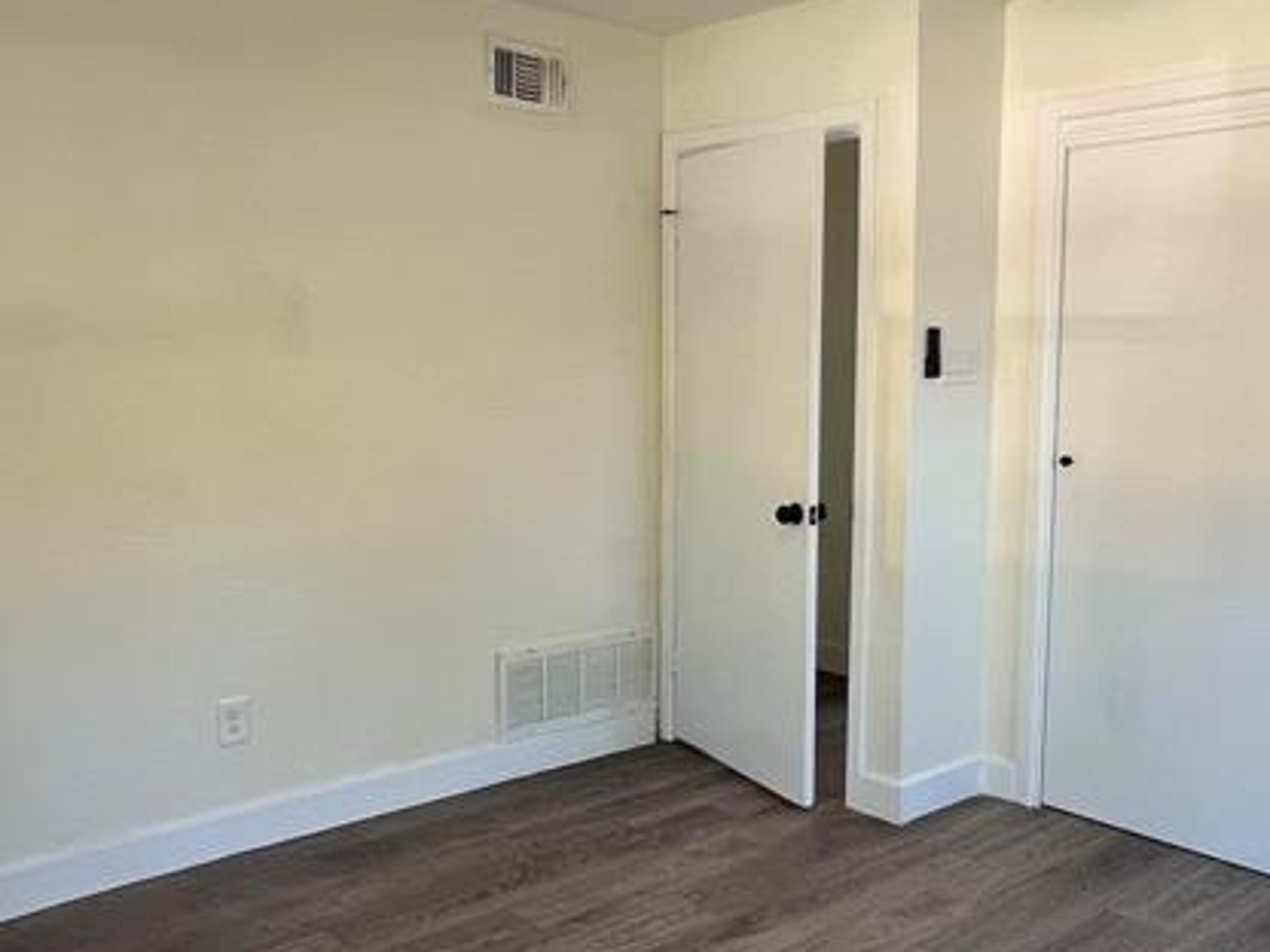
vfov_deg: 44.1
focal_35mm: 32
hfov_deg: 56.2
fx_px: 1174
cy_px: 500
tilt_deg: -6.9
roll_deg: -0.7
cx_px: 782
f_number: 1.8
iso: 160
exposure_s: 1/99
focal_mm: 1.57
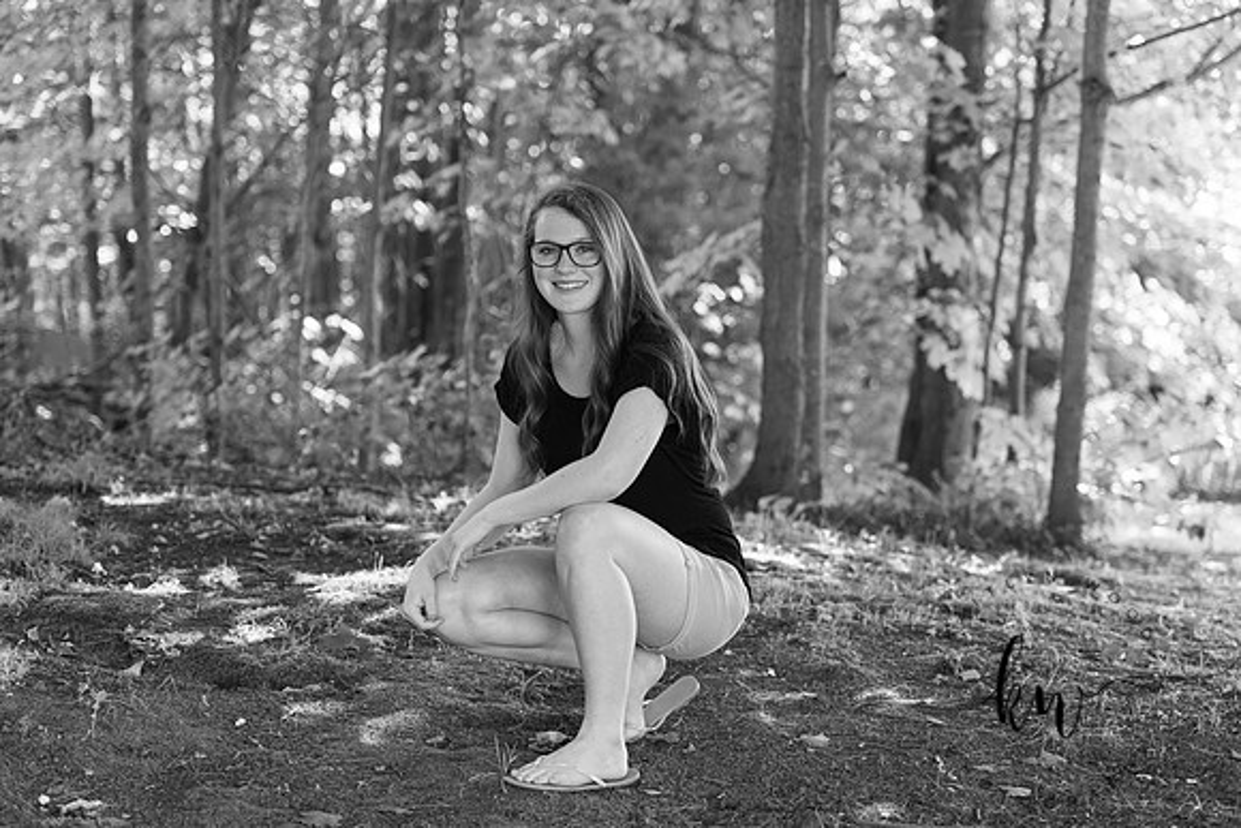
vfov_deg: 18.0
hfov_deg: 26.7
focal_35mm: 76
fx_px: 2618
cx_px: 620
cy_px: 414
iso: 400
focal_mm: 75
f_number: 2.8
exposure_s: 1/200
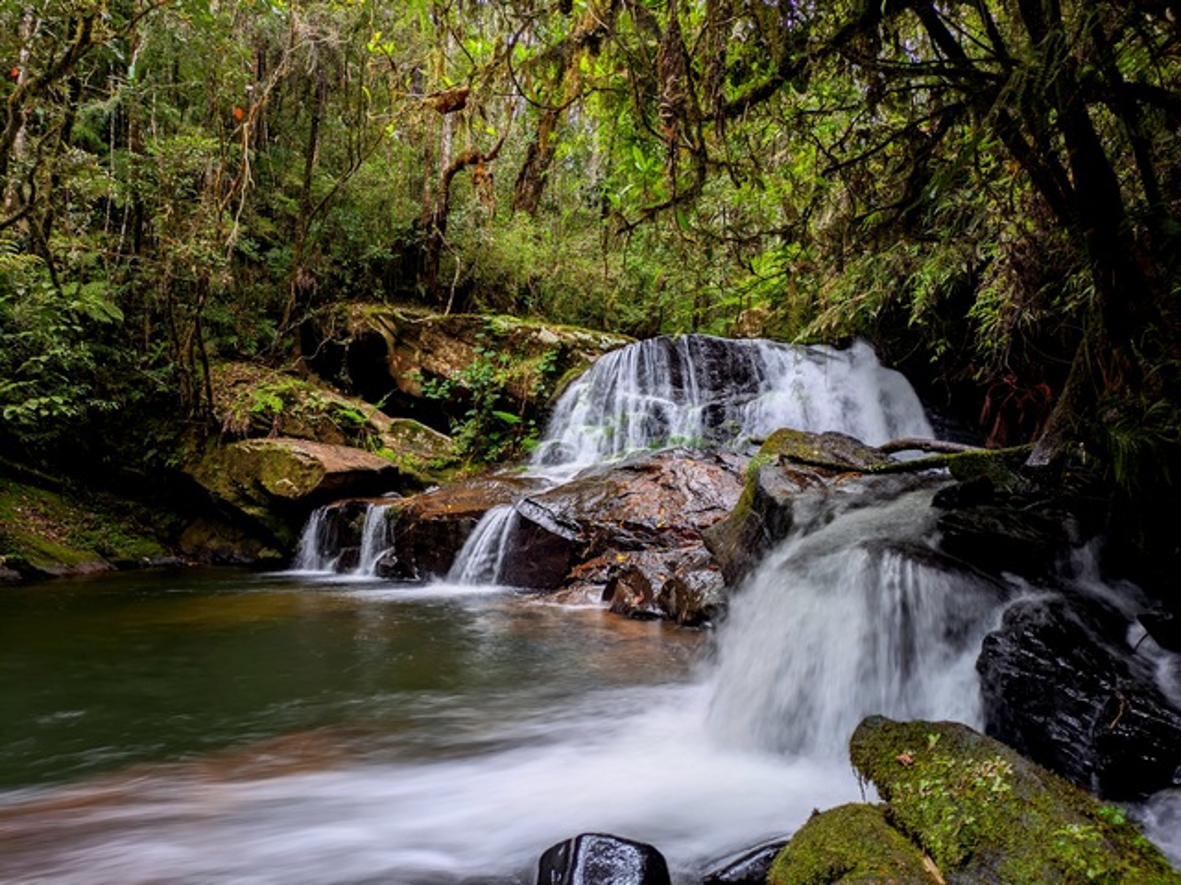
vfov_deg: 54.9
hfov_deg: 69.4
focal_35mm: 25
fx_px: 853
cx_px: 590
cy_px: 442
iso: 55
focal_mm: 5.43
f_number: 1.89
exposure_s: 1/100
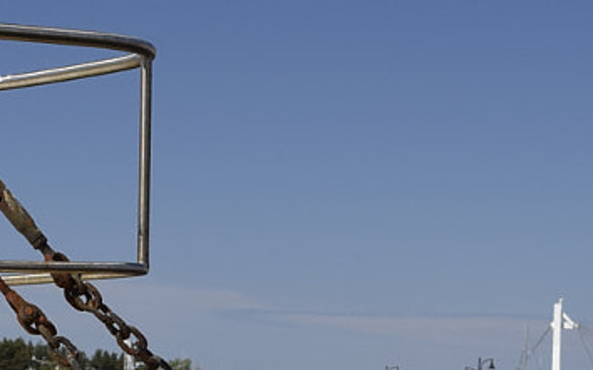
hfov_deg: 13.7
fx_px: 2456
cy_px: 325
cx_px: 437
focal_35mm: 152
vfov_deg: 8.6
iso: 200
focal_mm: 22
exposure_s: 1/500
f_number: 5
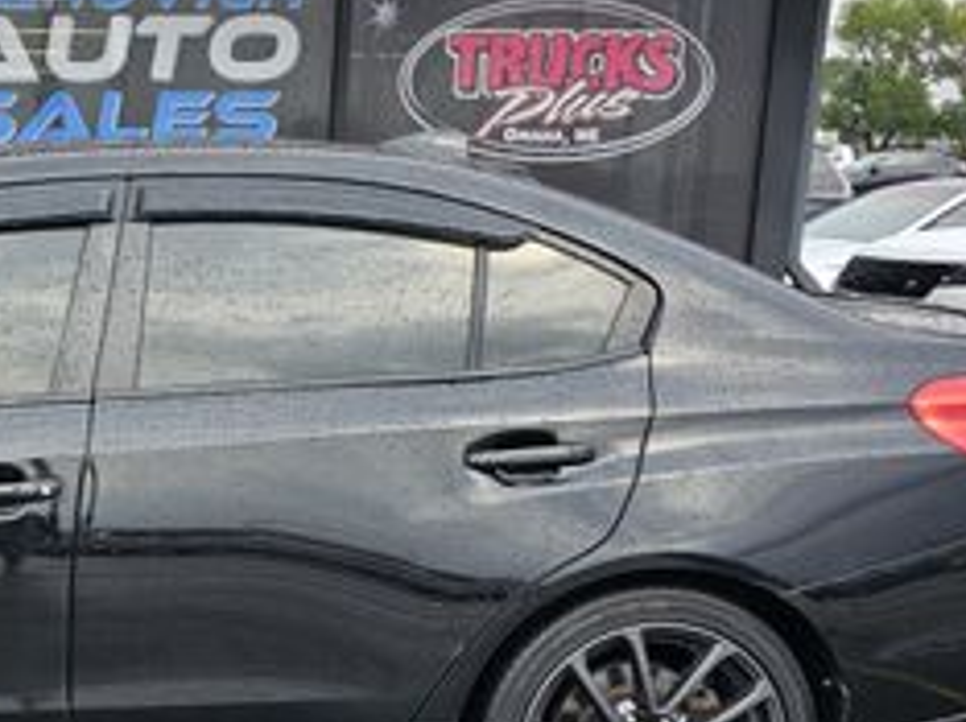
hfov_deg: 28.4
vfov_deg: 23.0
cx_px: -54
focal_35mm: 63
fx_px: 1756
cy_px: 553
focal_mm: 6.3
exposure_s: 1/189
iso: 10
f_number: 1.7
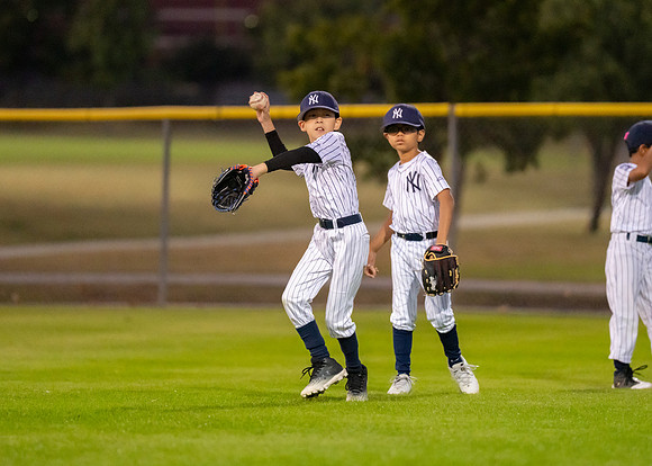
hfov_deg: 7.0
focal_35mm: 288
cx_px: 343
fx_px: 5331
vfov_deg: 5.0
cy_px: 182
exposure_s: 1/1000
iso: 4000
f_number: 2.8
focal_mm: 200
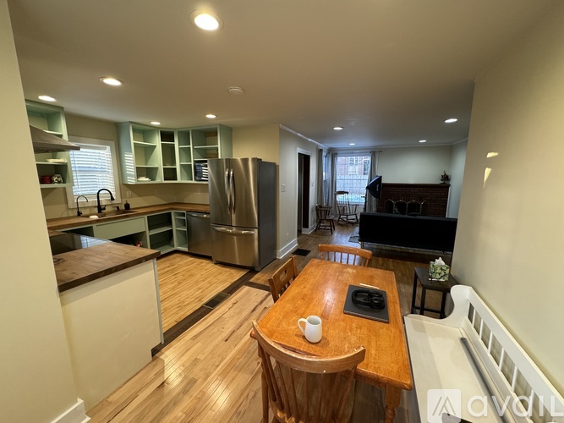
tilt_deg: -10.2
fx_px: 228
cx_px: 282
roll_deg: -0.8
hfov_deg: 102.1
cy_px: 212
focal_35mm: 14
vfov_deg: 85.7
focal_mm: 2.22
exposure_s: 1/60
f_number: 2.2
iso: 250
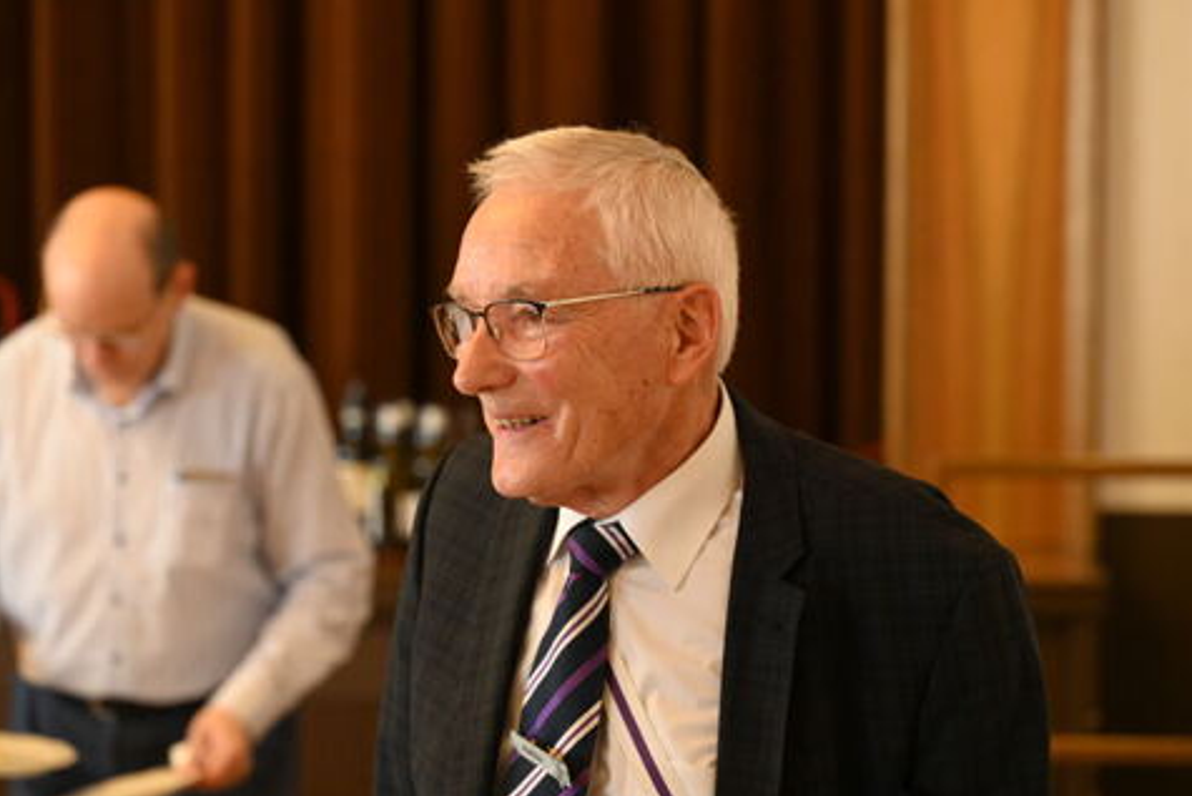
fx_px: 3511
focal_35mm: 106
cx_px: 597
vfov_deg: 12.9
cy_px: 399
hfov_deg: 19.3
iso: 5000
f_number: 4.5
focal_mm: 105
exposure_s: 1/320
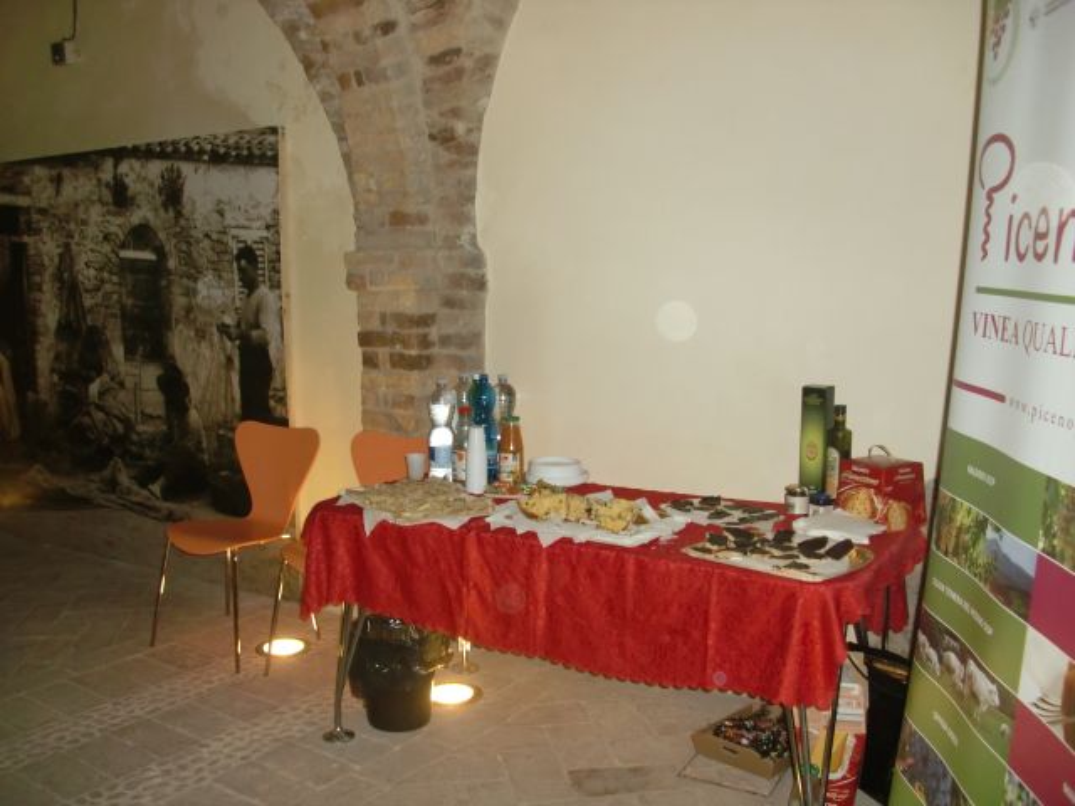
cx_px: 538
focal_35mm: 36
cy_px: 403
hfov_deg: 51.4
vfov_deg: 39.7
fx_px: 1118
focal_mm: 6.3
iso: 250
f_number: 2.8
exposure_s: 1/60
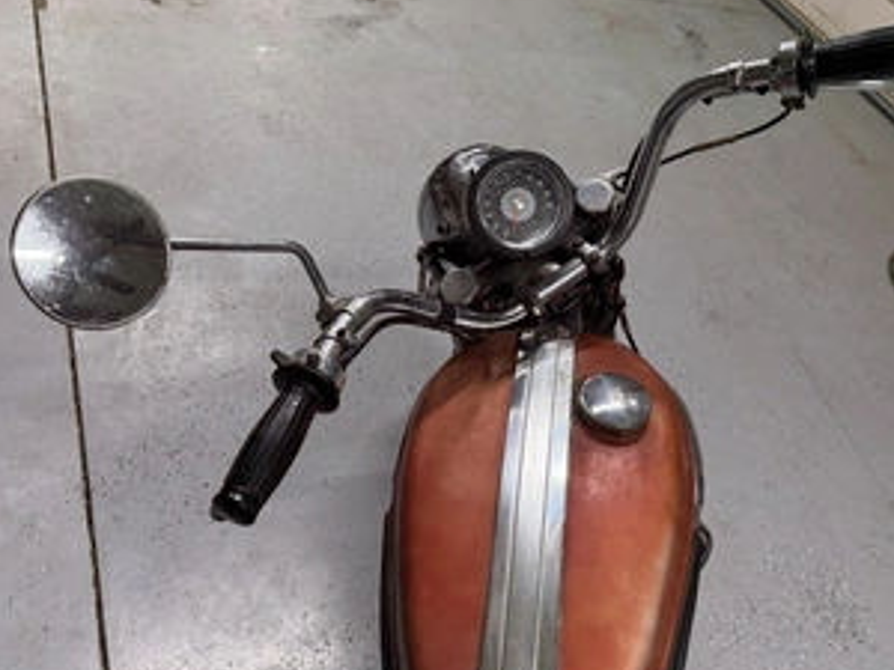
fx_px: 826
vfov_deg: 44.1
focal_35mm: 32
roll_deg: -23.7
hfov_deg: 56.8
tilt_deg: -40.7
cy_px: 304
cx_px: 471
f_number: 1.78
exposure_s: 1/120
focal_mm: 6.76
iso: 320
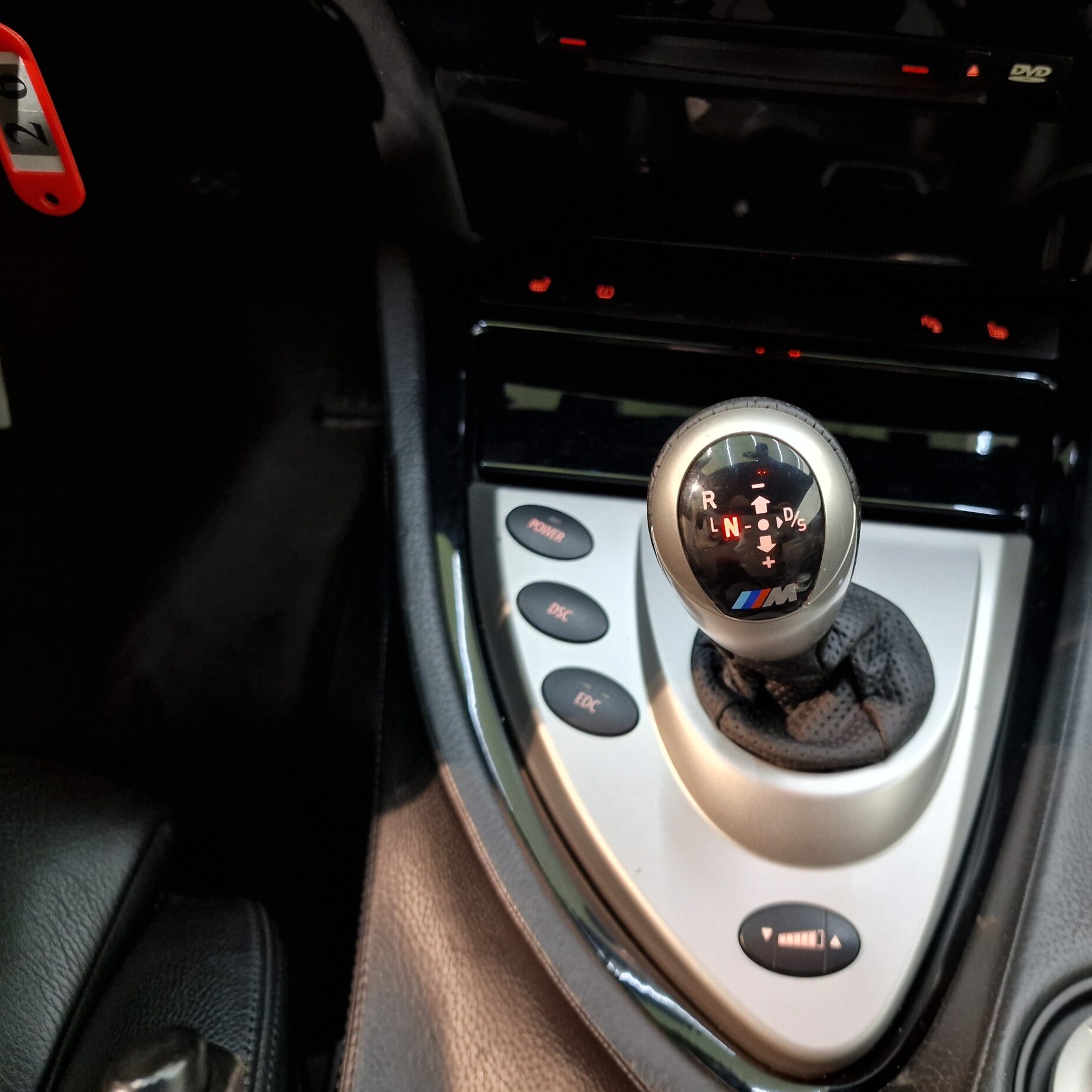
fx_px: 999
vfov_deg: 57.3
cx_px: 744
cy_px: 532
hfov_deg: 55.9
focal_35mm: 28
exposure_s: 1/33
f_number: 1.8
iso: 400
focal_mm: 6.4
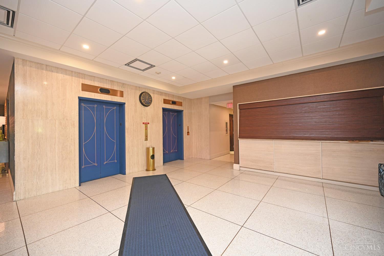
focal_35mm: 14
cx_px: 192
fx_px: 149
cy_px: 128
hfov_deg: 104.3
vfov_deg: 81.2
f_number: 4
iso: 1400
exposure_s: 1/60
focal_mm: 14
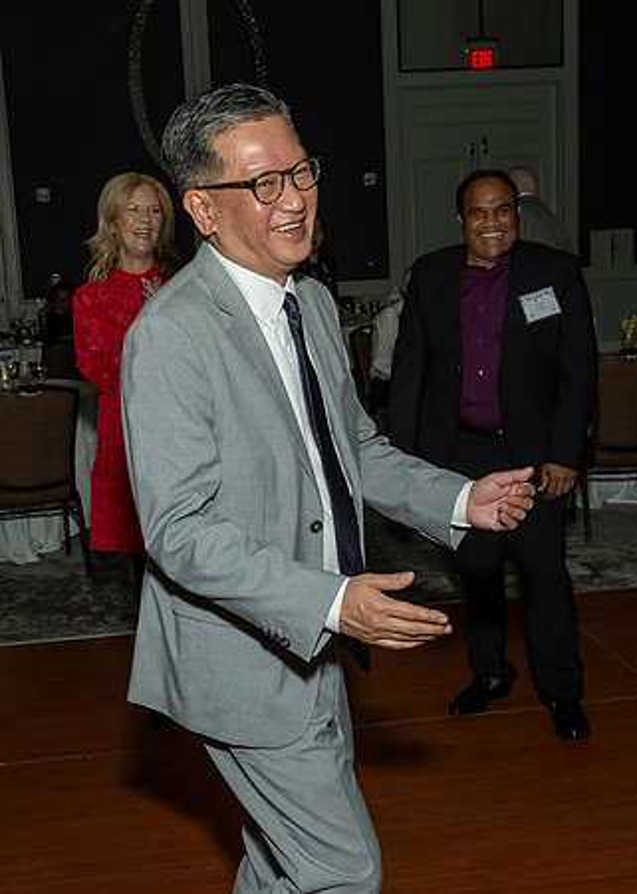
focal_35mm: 50
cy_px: 510
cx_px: 296
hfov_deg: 28.4
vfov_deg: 39.0
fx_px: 1257
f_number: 8
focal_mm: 19
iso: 1000
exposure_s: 1/250
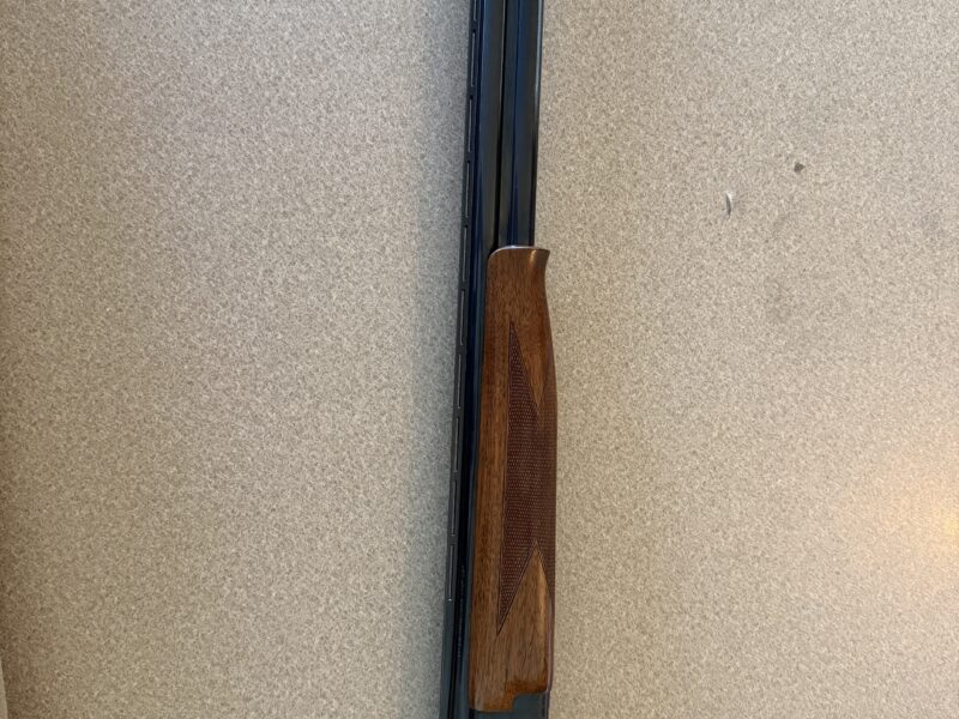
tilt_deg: -80.5
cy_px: 360
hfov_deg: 71.6
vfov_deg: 56.8
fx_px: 665
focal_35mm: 24
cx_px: 480
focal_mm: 6.76
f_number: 1.78
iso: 640
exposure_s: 1/40
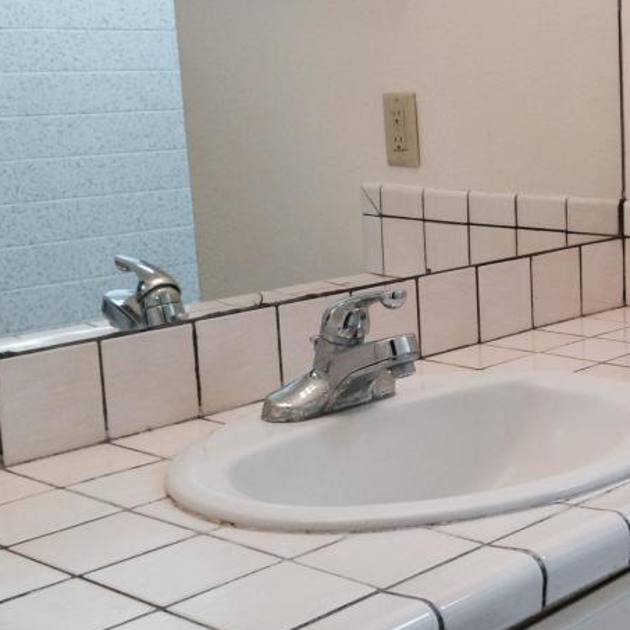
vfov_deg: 26.1
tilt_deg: -10.4
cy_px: 288
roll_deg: +1.9
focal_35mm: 66
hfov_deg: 24.7
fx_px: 1359
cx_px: 649
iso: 64
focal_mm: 4.12
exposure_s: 1/120
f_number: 2.4
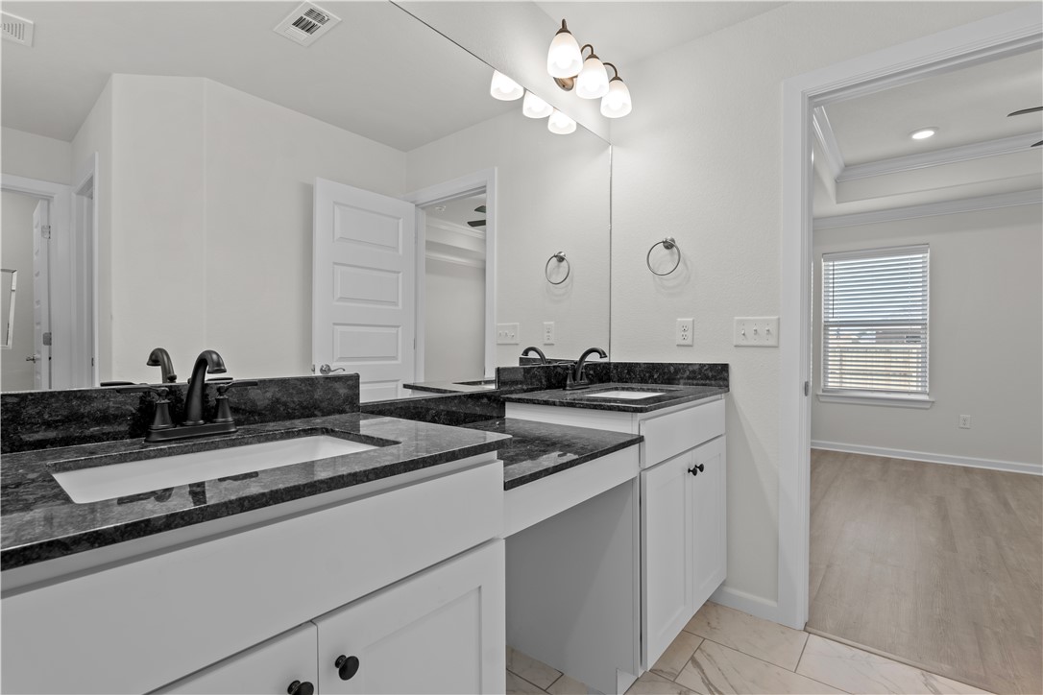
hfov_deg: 96.7
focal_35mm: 16
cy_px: 348
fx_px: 464
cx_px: 522
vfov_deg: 73.7
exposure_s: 1/3
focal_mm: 16
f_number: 9
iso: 100
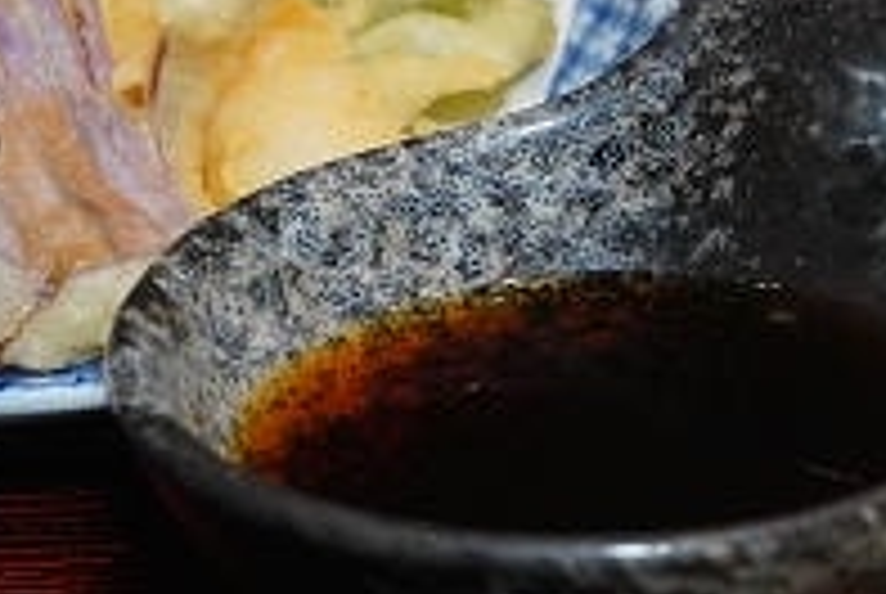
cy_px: -18
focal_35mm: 231
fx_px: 5694
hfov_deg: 8.7
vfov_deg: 6.0
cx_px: 1228
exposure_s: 1/160
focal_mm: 38
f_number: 4
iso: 1600
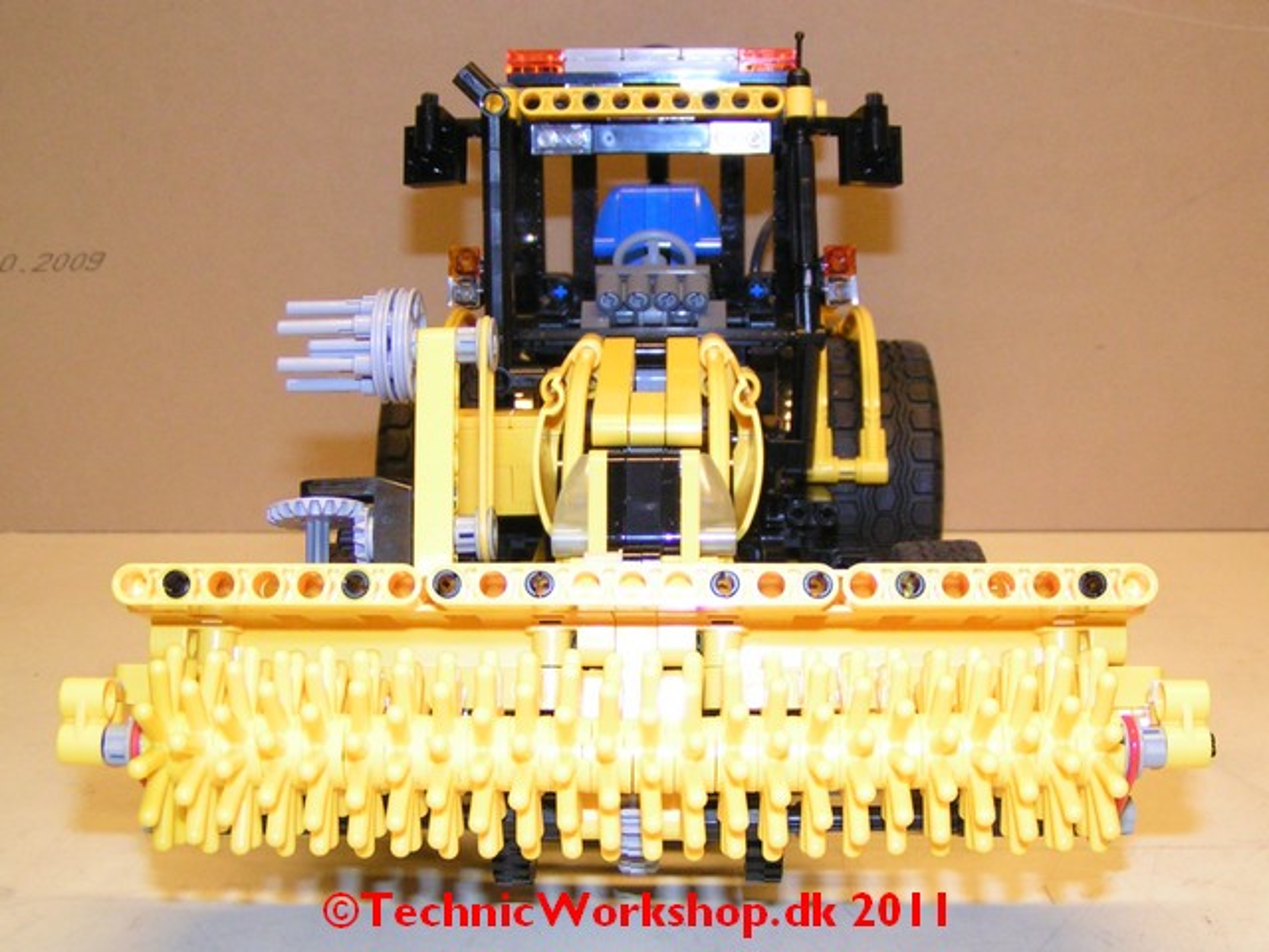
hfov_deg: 49.0
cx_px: 634
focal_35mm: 38
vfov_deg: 37.7
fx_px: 1393
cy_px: 476
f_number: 2.8
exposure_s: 1/50
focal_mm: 5.8
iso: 200
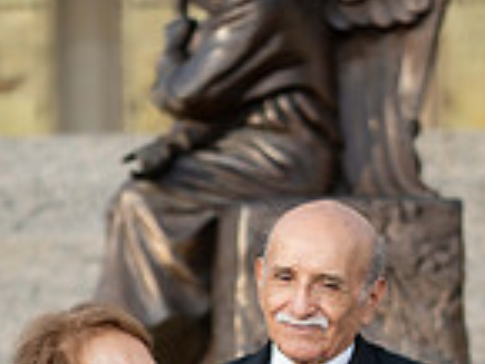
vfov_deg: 5.8
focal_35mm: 254
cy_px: 658
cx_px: 304
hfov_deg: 7.8
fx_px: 3562
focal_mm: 85
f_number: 2.2
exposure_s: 1/2000
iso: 200
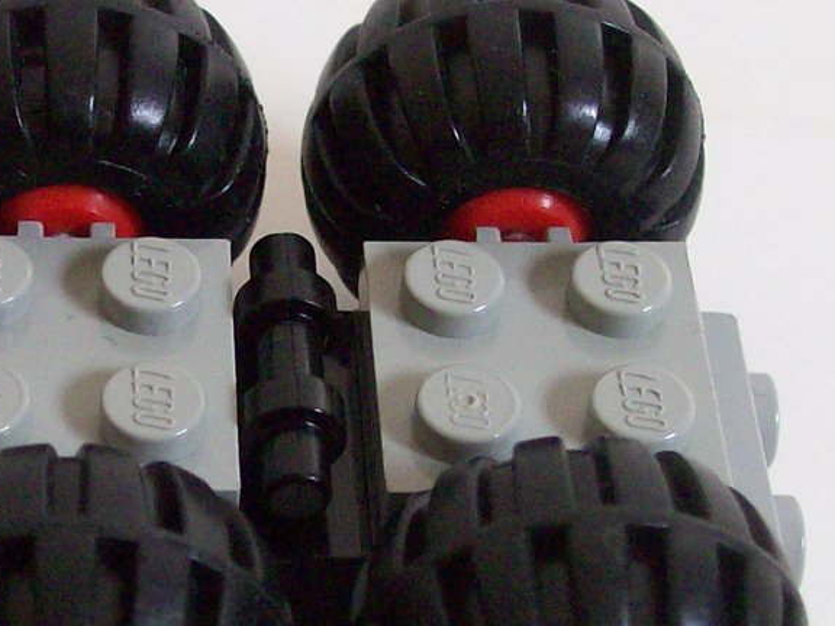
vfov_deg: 11.9
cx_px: 141
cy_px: 383
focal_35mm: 125
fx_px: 3015
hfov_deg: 15.6
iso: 160
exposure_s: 1/25.8
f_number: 3
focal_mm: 7.6
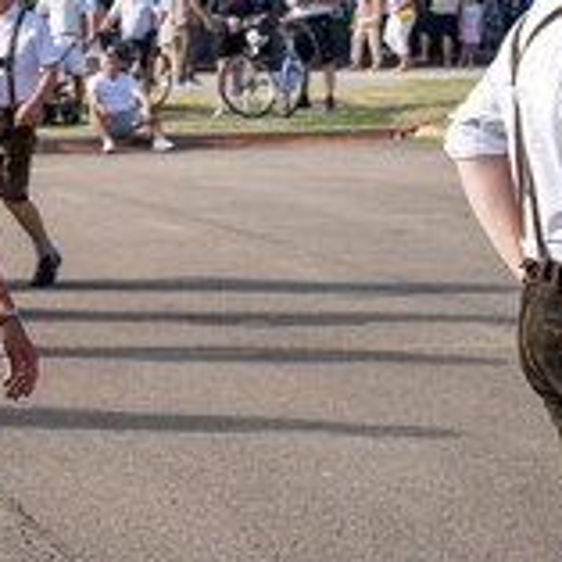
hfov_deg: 14.1
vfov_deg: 14.5
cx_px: -161
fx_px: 2186
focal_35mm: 119
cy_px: 43
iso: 100
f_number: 4
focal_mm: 49
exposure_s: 1/500
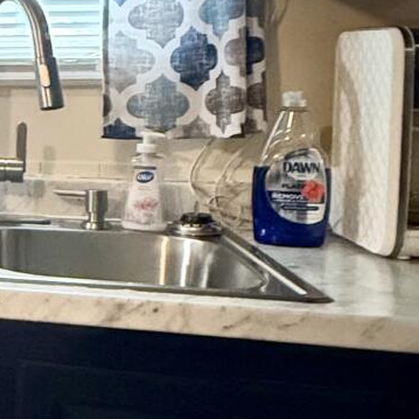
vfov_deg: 24.8
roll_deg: -0.4
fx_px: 945
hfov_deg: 18.6
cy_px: 125
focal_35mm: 69
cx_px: -362
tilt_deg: -2.8
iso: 1250
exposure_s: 1/60
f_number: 2.2
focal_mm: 2.22
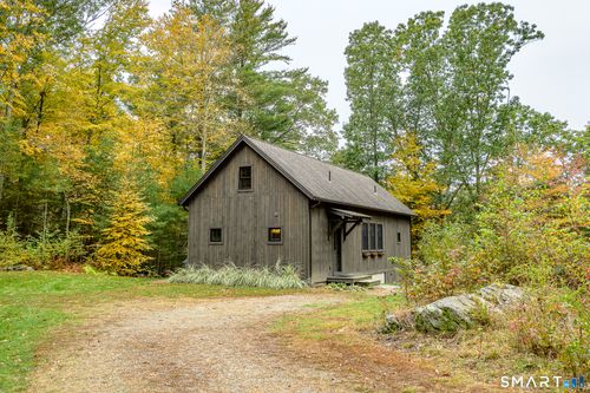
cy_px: 170
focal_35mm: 32
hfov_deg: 59.3
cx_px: 291
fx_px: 518
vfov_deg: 41.4
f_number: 6.3
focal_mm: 24
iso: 125
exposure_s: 1/125
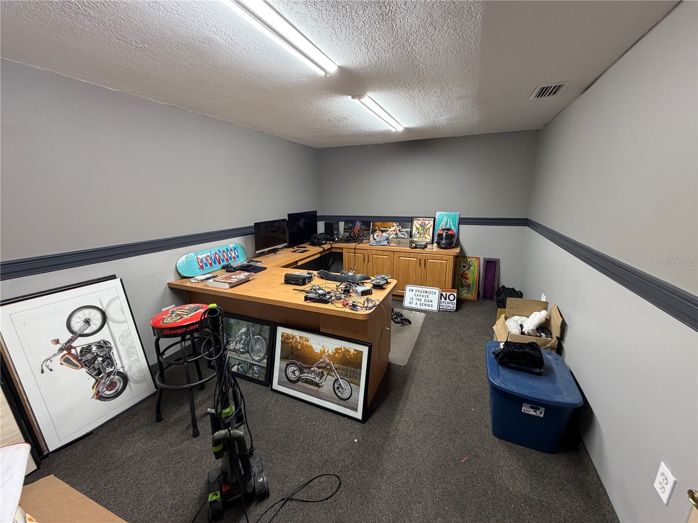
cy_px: 262
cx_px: 349
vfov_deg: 85.7
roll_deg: +0.6
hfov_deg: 102.1
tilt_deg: -15.2
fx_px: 282
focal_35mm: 14
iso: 200
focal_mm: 2.22
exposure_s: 1/60
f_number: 2.2
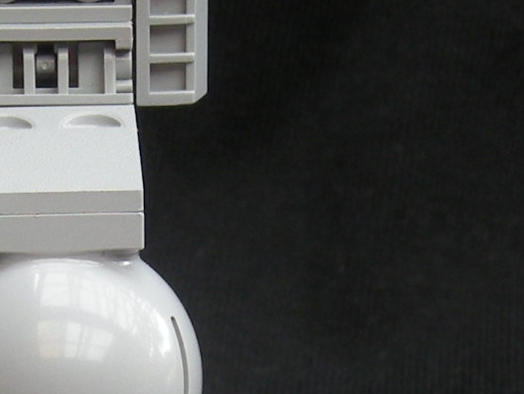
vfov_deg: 6.9
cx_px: 58
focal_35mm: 213
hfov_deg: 9.2
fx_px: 3226
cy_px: 611
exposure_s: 1/10.7
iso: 64
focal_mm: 7.1
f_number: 3.1
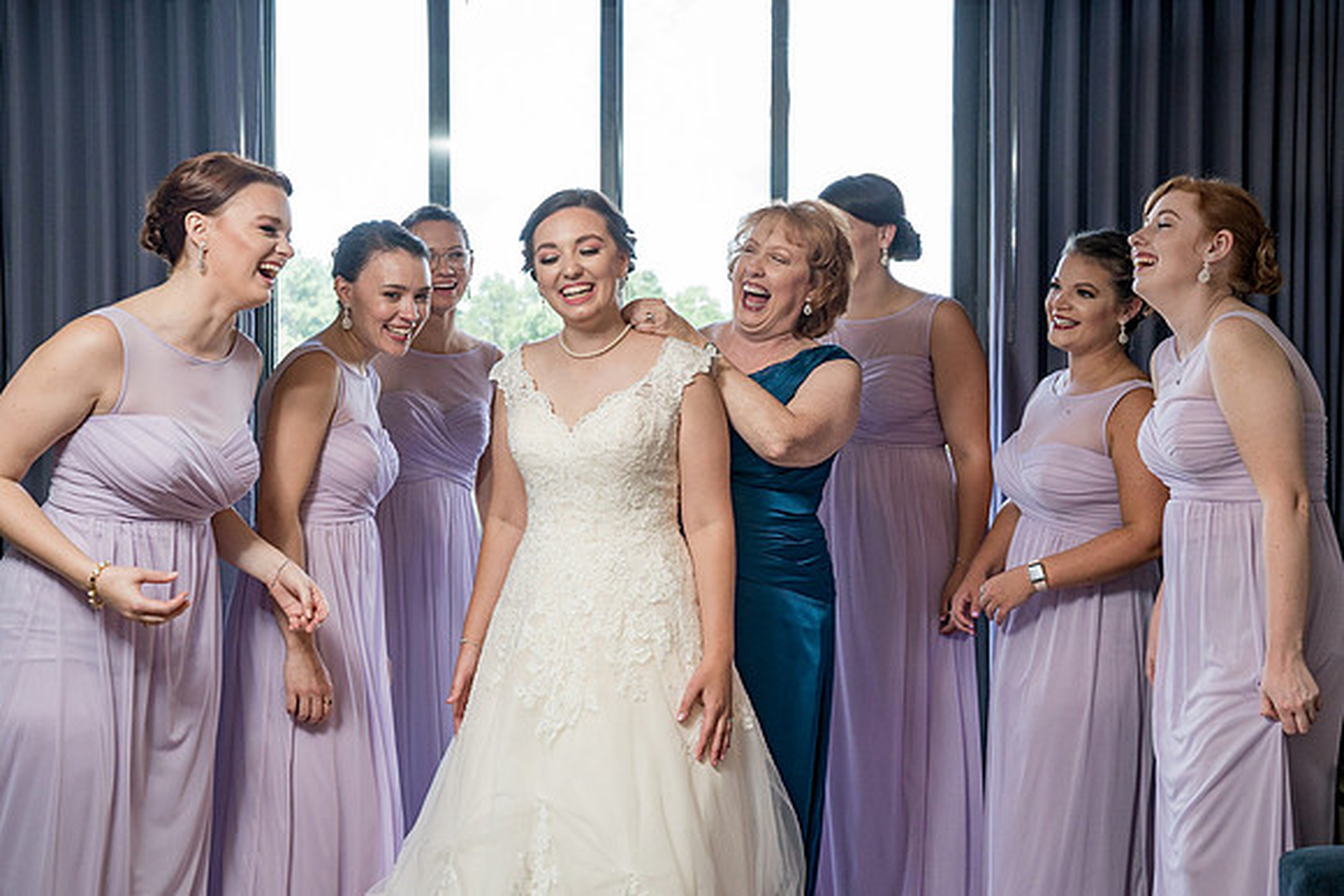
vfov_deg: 29.1
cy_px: 421
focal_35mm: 46
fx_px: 1726
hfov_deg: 42.5
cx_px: 670
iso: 1000
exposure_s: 1/200
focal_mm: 43
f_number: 5.6
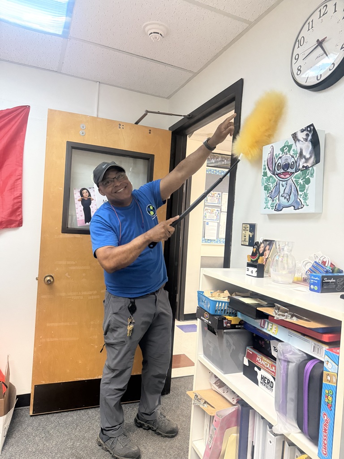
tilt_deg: -0.5
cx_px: 172
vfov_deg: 71.6
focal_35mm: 24
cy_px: 230
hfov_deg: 56.8
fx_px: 318
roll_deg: -4.9
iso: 400
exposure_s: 1/60
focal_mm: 6.76
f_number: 1.78
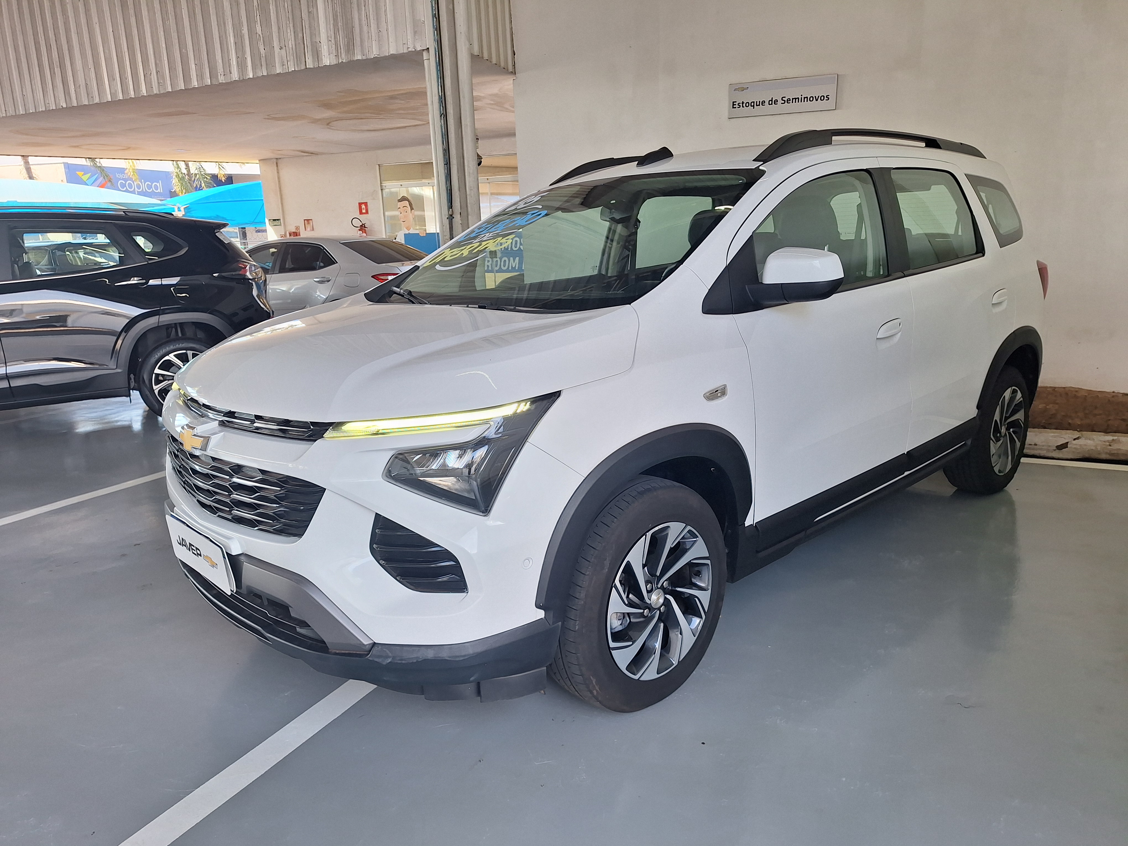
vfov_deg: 58.9
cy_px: 423
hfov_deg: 73.9
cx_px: 564
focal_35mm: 23
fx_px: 749
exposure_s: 1/133
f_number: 1.8
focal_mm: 5.54
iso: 40
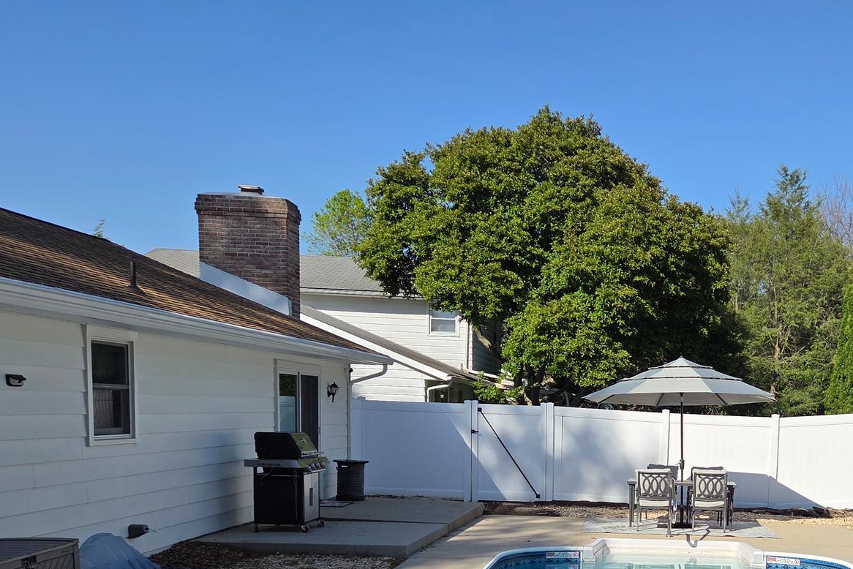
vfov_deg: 30.3
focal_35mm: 42
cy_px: 530
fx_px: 995
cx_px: 674
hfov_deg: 44.3
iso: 80
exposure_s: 1/7328
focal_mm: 5.4
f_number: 1.8
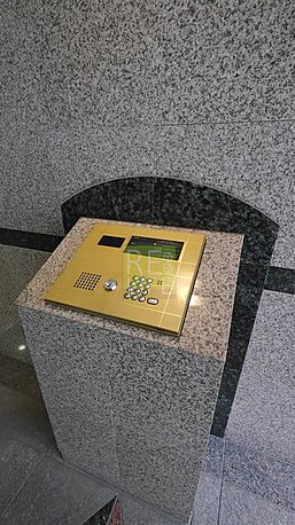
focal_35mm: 16
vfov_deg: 99.4
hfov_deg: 67.0
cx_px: 149
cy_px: 272
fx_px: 223
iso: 3200
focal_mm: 7
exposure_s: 1/60
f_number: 4
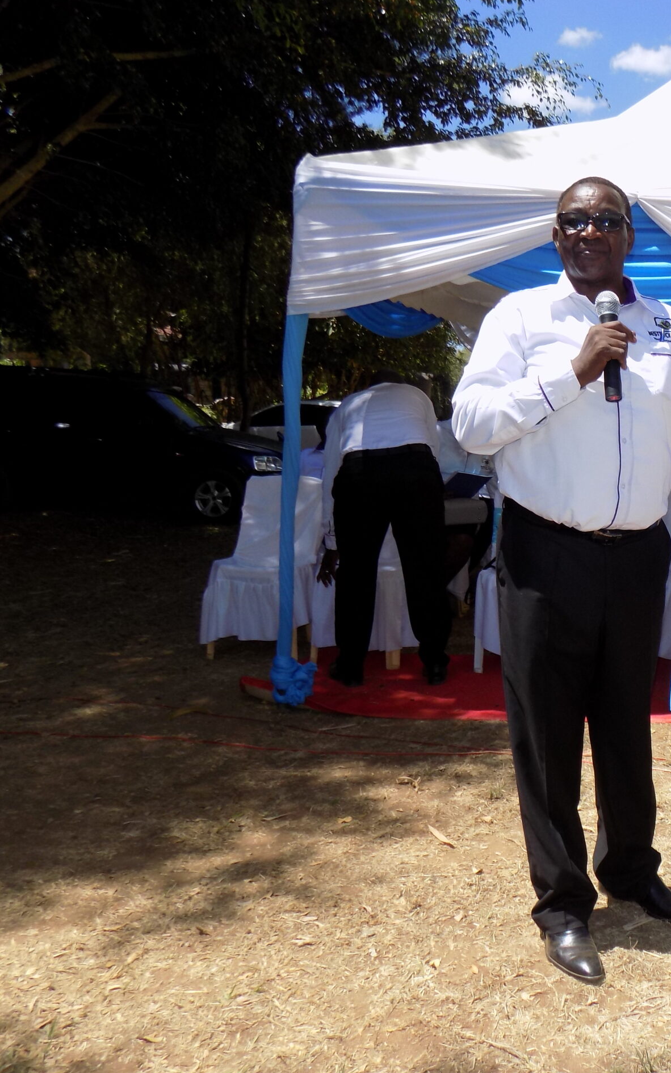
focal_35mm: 33
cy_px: 529
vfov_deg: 58.1
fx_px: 965
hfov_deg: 34.8
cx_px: 672
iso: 80
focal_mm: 4
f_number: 3.1
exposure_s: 1/800
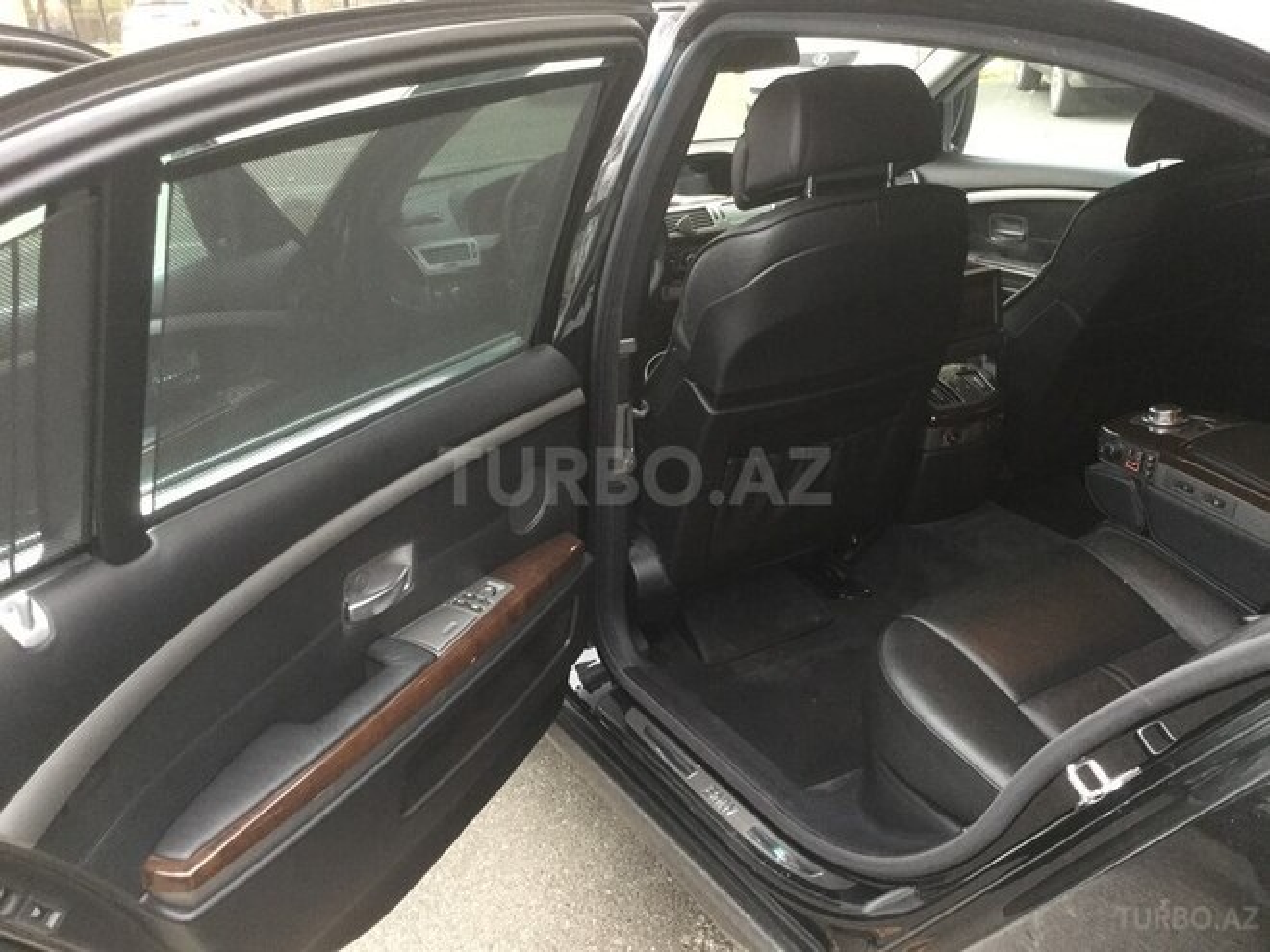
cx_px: 635
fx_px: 1137
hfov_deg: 58.4
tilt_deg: -24.2
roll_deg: +0.8
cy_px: 476
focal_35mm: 31
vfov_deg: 45.4
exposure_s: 1/33
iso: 160
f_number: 2.4
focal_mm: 3.3
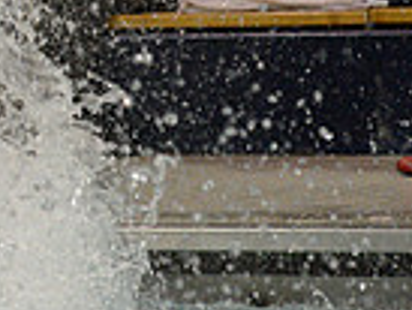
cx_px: -436
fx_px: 4848
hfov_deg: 4.8
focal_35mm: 407
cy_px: -153
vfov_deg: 3.6
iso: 6400
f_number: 3.5
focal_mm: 100
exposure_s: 1/400
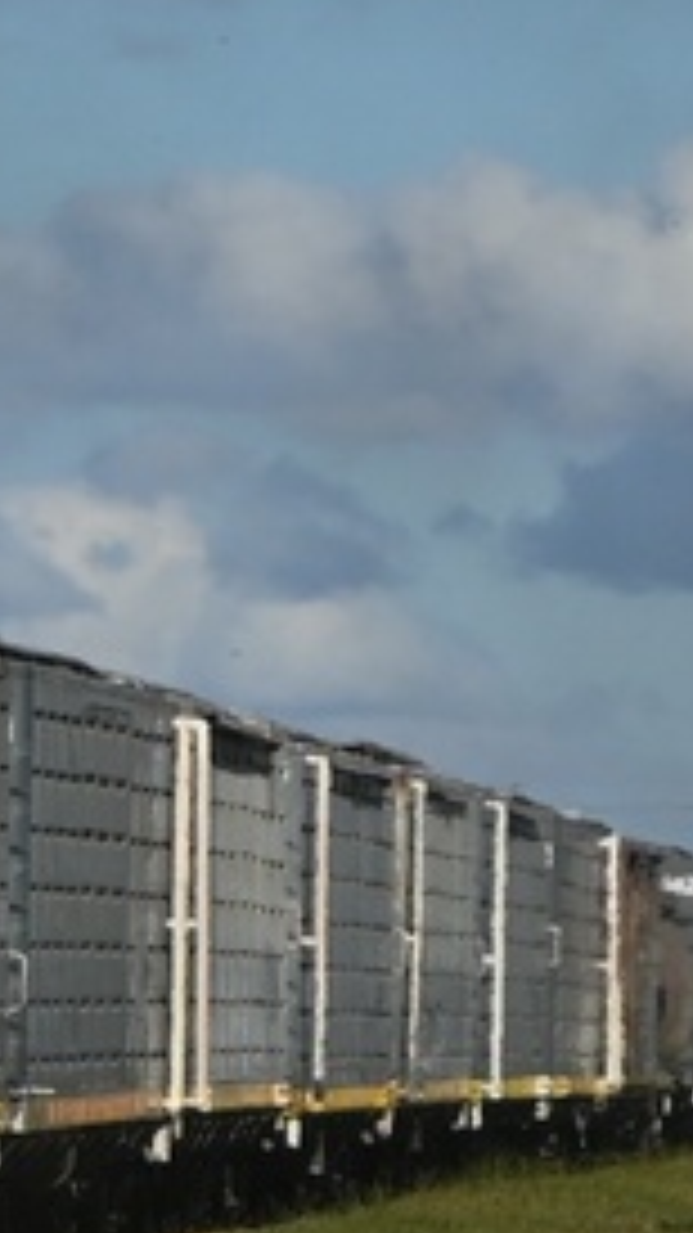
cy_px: 526
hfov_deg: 2.2
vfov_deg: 3.9
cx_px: -1030
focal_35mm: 551
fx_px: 18011
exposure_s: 1/1000
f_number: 6.3
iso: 100
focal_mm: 50
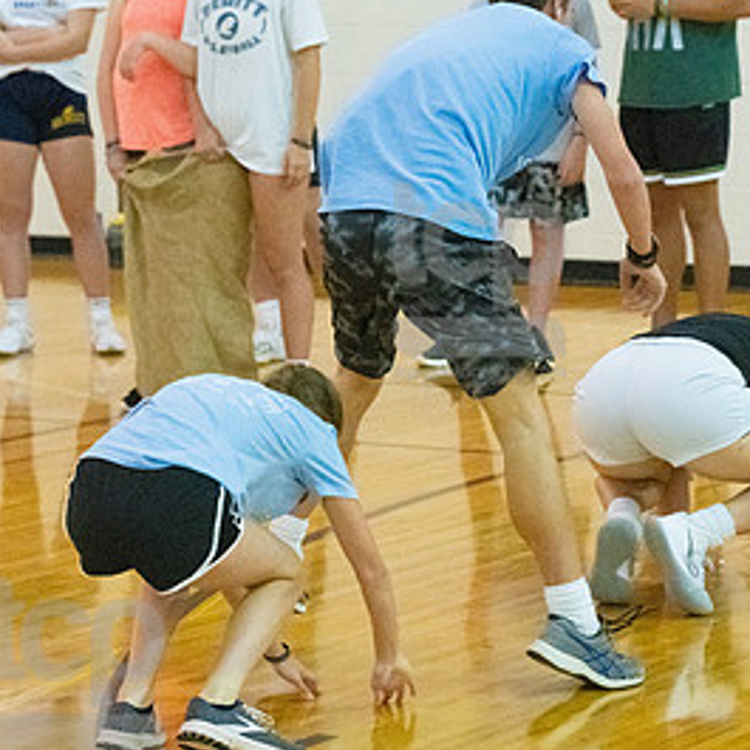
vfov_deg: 10.2
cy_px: 282
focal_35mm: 171
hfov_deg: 10.2
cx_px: 481
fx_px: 4192
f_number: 4.5
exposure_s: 1/640
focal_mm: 92
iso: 6400
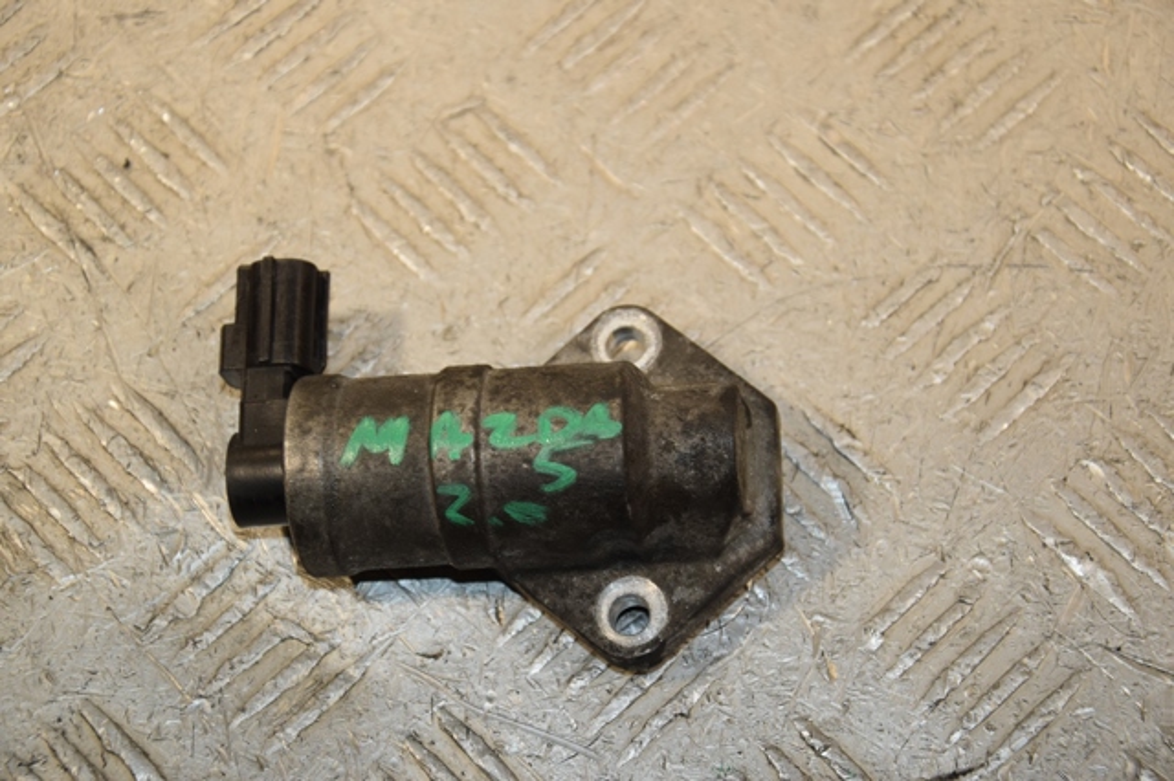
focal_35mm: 105
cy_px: 390
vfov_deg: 13.0
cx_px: 587
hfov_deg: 19.5
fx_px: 3422
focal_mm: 70
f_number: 6.3
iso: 800
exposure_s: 1/200
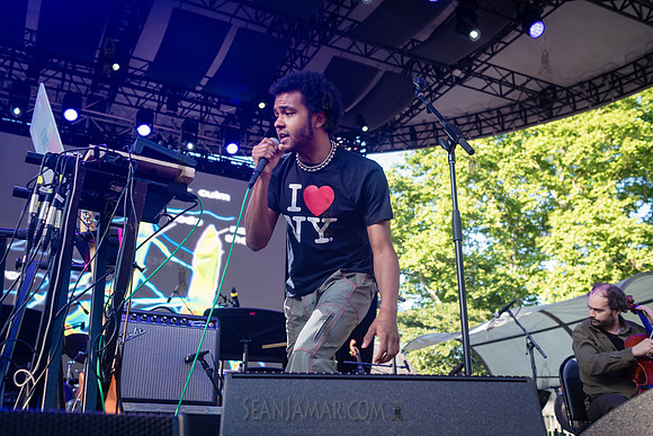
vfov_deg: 37.9
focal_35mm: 35
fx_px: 635
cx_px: 326
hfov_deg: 54.4
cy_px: 218
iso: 320
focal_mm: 35
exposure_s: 1/200
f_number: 4.5
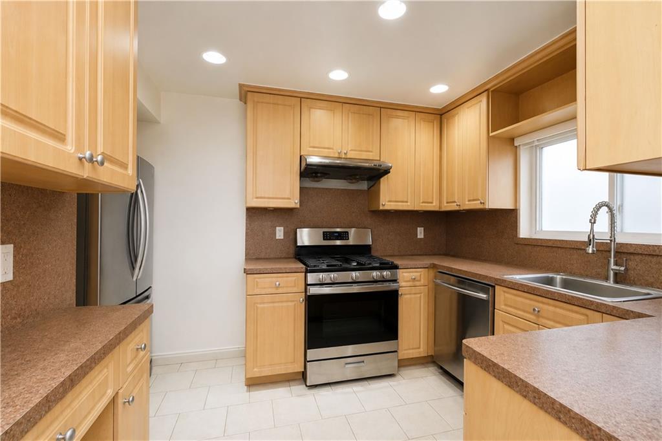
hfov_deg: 100.4
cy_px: 220
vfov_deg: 77.3
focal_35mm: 15
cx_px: 331
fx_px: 276
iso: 1600
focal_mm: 10
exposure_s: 1/60
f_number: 8
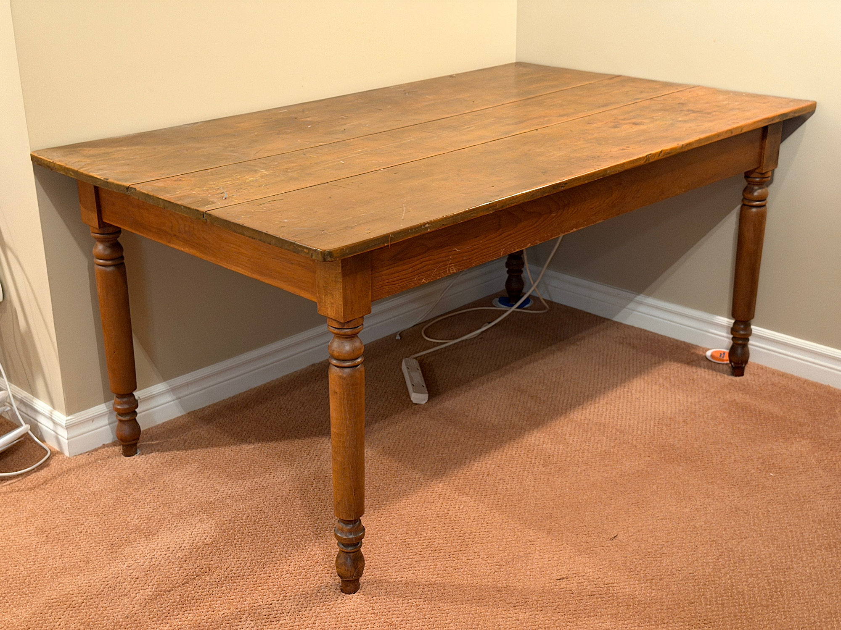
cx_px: 420
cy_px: 315
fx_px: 1166
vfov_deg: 30.3
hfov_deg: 39.7
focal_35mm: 48
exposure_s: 1/40
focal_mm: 6.76
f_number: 1.78
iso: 500
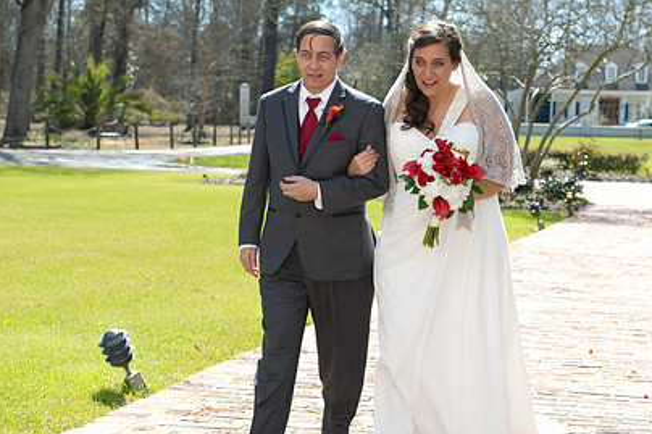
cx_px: 413
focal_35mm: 89
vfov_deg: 15.3
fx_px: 1611
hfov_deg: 22.8
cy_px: 258
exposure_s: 1/250
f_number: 5.6
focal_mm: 62
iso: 100
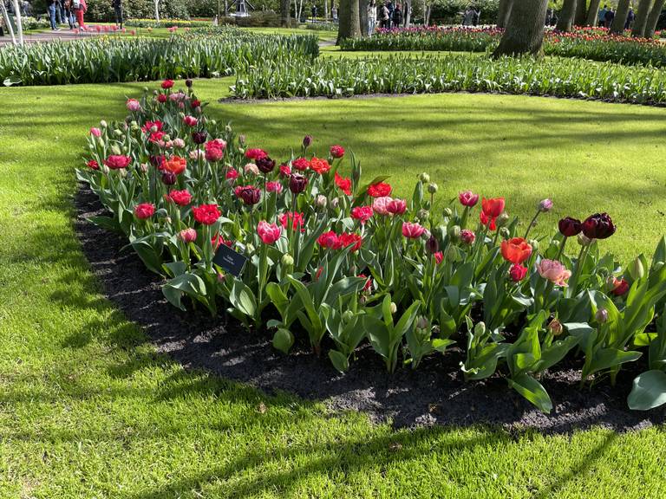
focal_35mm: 26
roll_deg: -1.1
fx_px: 500
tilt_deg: -24.6
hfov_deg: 67.3
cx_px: 333
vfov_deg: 53.1
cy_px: 250
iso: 32
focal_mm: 4.2
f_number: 1.6
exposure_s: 1/619
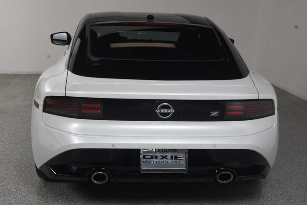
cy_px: 102
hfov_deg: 38.2
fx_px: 443
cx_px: 154
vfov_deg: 26.0
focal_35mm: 52
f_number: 13
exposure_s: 1/160
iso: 100
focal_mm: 35
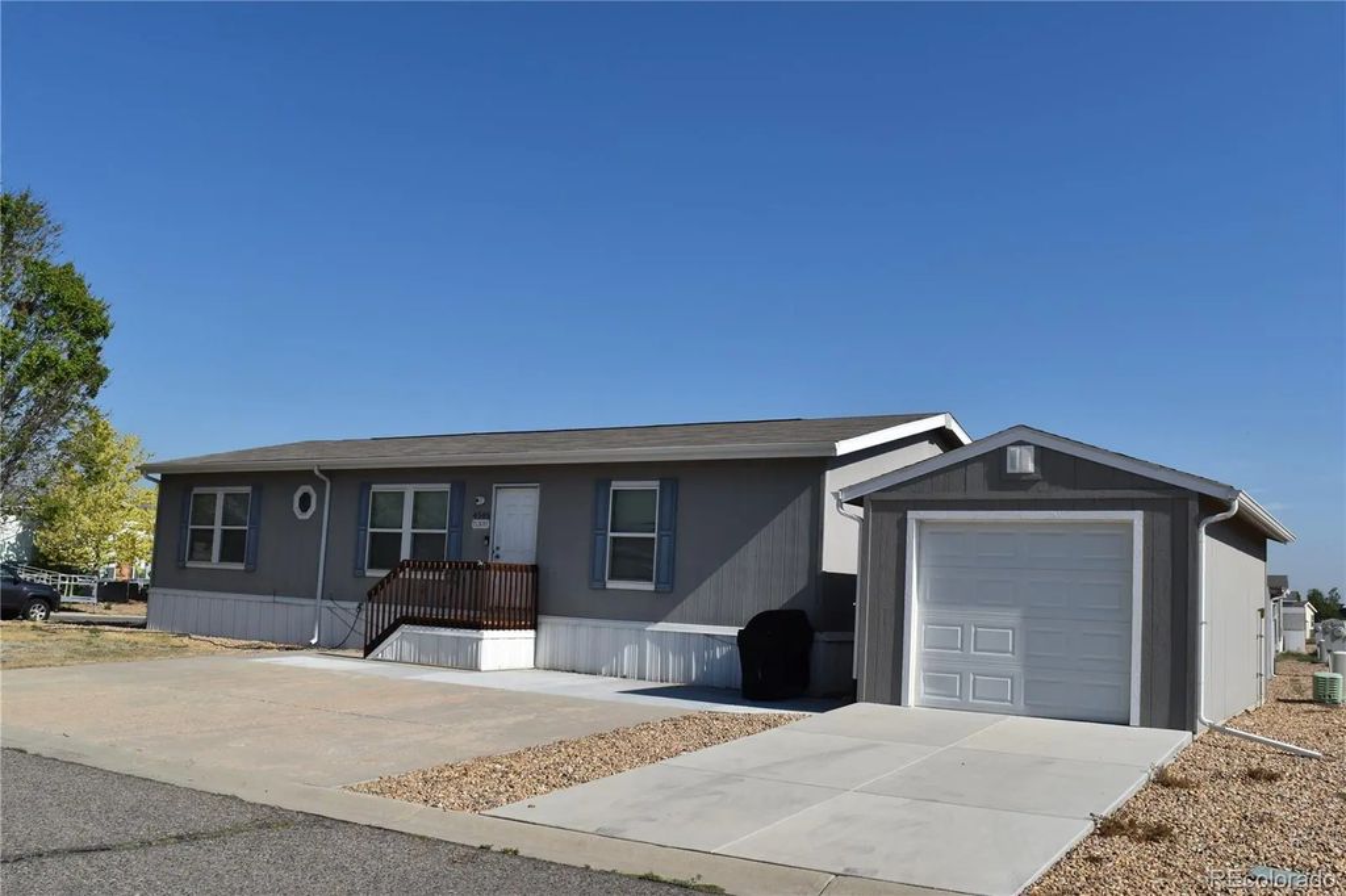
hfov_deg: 59.5
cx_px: 673
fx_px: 1177
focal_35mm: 32
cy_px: 448
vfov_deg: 41.7
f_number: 11
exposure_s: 1/500
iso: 200
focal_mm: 21
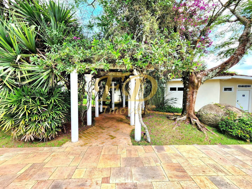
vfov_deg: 89.9
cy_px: 94
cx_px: 126
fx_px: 95
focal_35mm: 13
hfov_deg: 106.2
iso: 64
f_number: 2.2
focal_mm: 2.2
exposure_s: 1/120
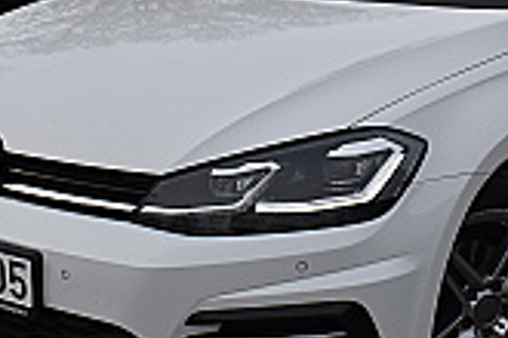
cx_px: 326
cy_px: 91
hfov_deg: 25.3
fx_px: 1129
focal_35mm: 80
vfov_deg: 17.0
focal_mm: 22
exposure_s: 1/320
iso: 200
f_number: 8
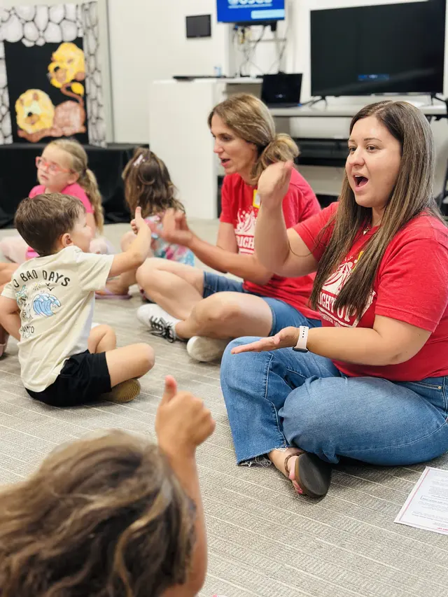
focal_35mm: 48
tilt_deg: -14.2
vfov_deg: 39.7
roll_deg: +0.0
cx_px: 224
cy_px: 298
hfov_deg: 30.3
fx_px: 828
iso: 200
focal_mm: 6.86
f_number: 1.78
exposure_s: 1/60
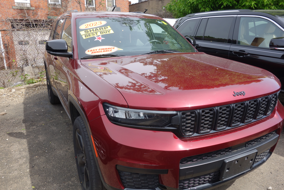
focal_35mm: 28
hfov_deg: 65.5
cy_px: 95
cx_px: 142
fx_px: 221
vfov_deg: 46.4
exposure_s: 1/250
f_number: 5.6
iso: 160
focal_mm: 10.4
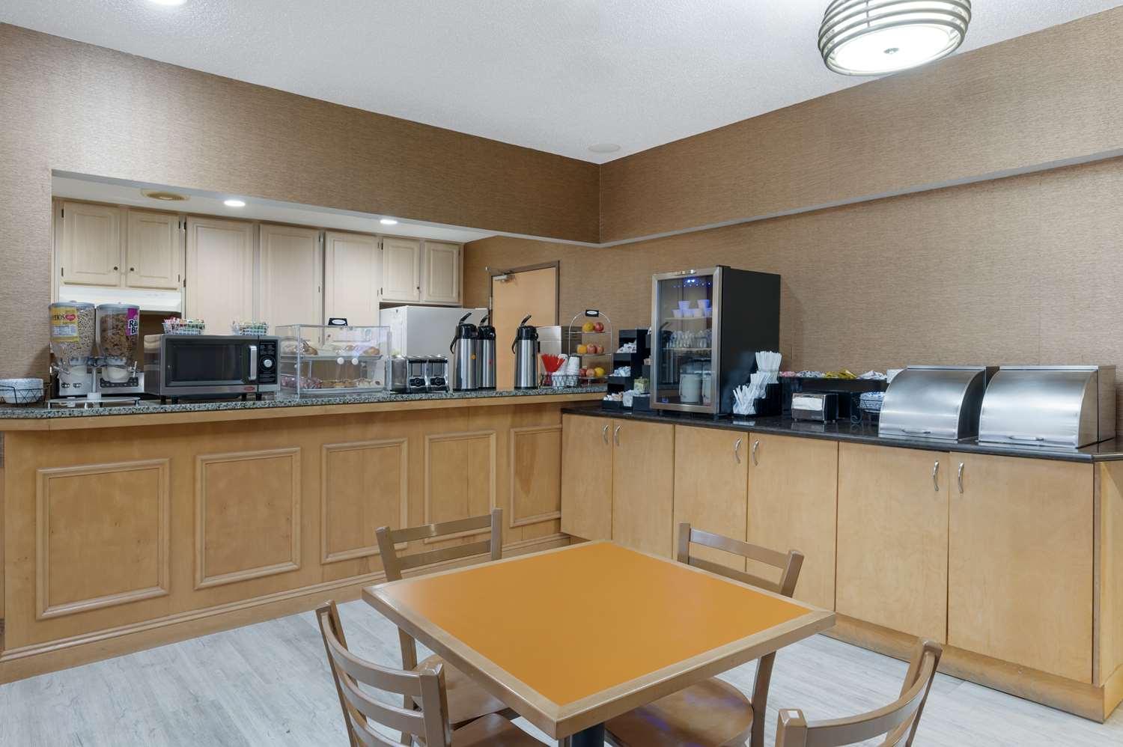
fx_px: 655
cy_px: 374
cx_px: 562
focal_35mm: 21
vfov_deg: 59.4
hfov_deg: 81.2
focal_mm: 21
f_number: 10
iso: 200
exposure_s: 1/4
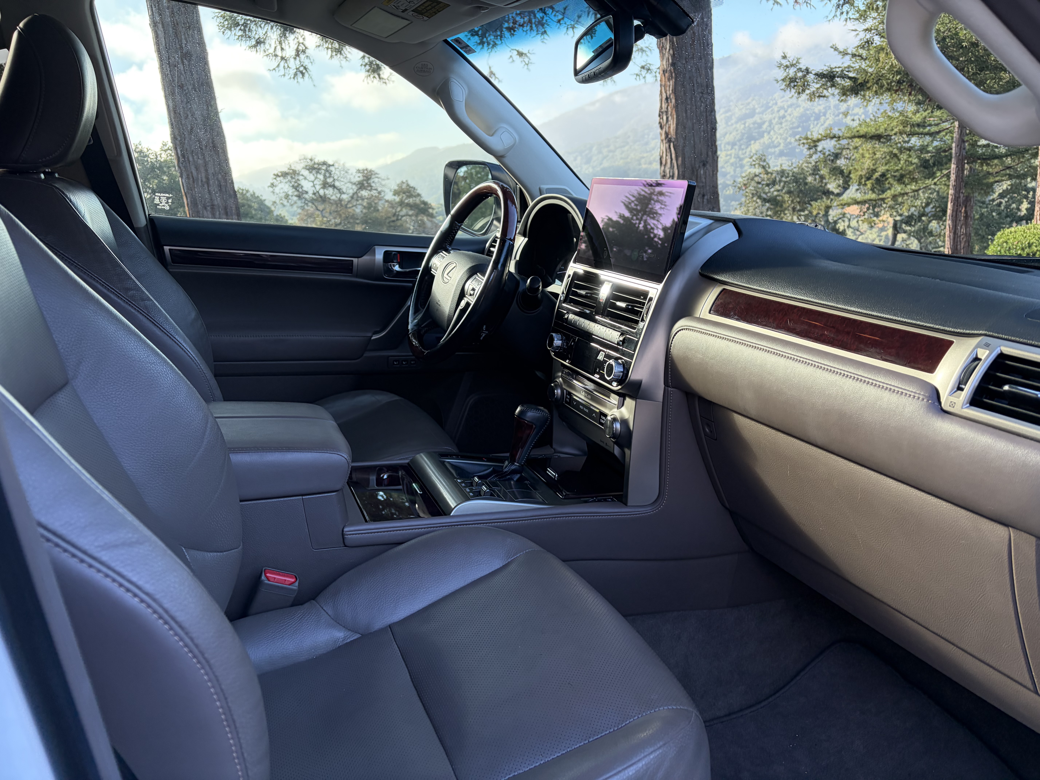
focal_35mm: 26
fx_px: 781
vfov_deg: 53.1
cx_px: 520
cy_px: 390
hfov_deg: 67.3
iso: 125
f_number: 1.6
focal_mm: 5.96
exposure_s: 1/235
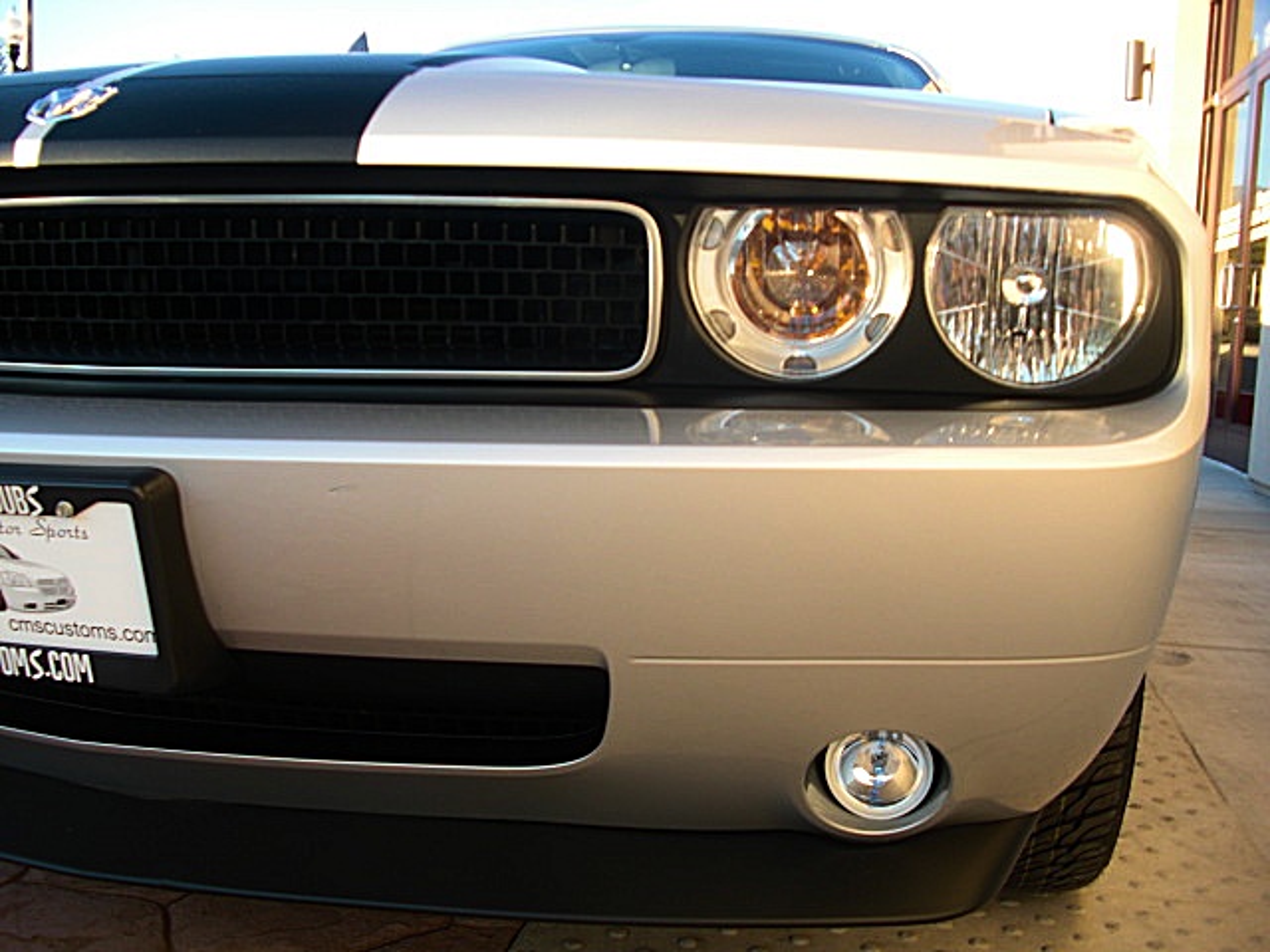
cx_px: 635
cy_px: 476
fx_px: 1321
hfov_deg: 51.4
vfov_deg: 39.7
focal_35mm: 36
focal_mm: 6.3
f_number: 2.8
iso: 50
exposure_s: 1/100
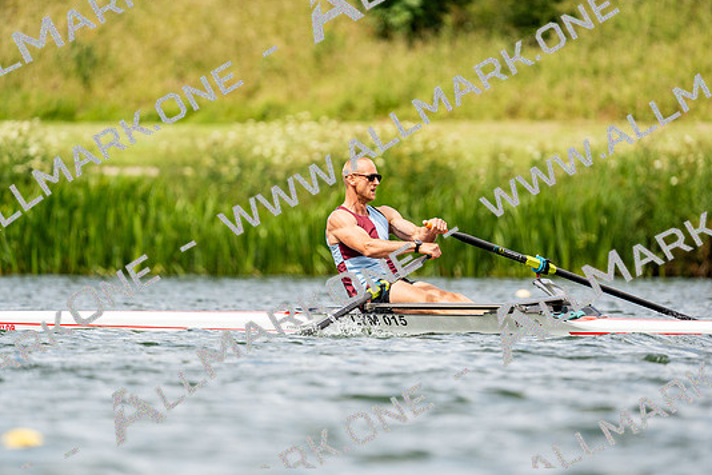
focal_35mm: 652
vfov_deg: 2.1
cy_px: 240
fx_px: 12894
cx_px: 383
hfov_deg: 3.2
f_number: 6.3
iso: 400
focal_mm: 600
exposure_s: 1/2000
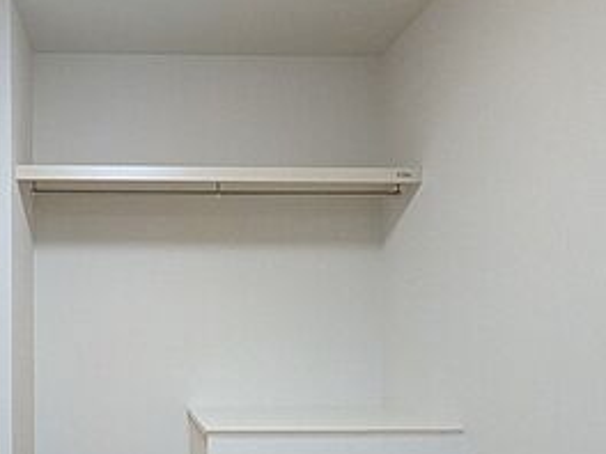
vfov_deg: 40.6
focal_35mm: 34
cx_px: 147
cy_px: 342
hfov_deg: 51.5
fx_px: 595
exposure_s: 1/120
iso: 384
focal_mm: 1.83
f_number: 2.2
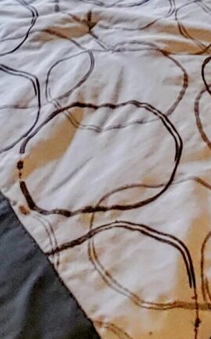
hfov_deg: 11.8
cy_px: -360
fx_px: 1013
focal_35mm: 110
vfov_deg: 15.0
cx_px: 209
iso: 100
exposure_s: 1/40
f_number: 1.9
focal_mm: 1.78
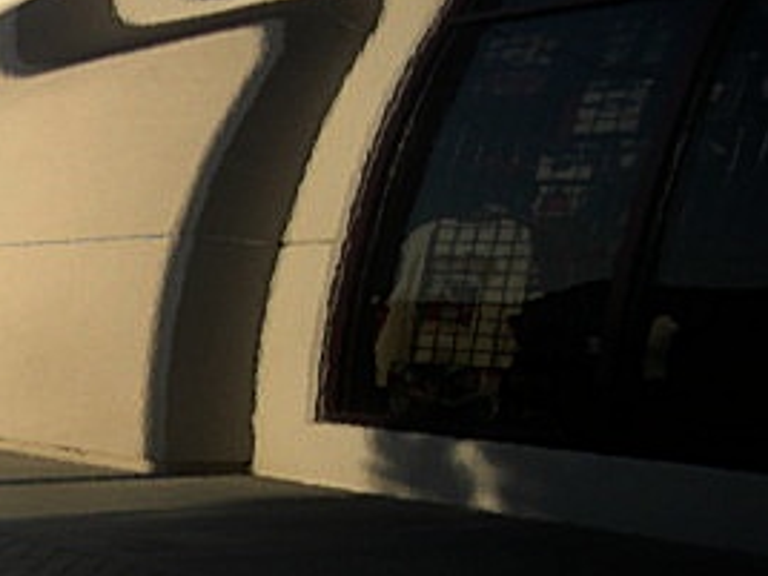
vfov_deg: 16.8
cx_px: -140
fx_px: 1908
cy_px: 556
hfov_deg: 21.3
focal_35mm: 86
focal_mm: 6.3
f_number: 2.8
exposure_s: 1/80
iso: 50
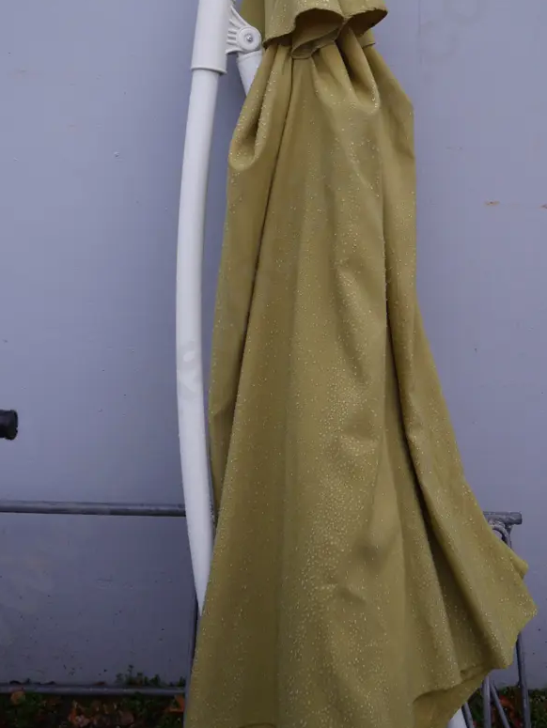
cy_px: 282
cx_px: 255
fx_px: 779
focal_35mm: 37
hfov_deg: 38.7
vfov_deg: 49.7
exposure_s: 1/125
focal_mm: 14
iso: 200
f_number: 3.5
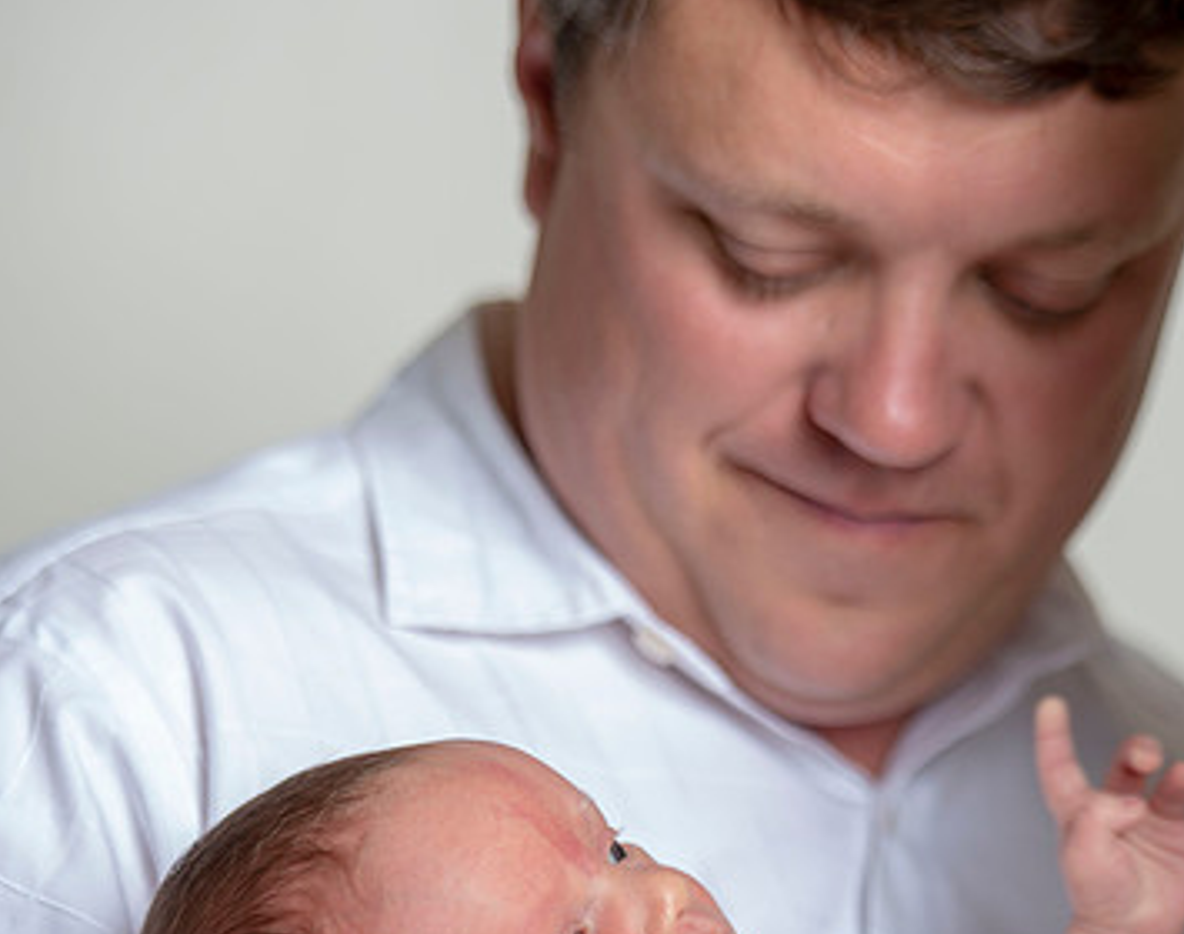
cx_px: 851
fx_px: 7876
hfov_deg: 8.6
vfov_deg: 6.8
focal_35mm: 226
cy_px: 669
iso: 80
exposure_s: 1/200
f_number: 2.8
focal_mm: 125
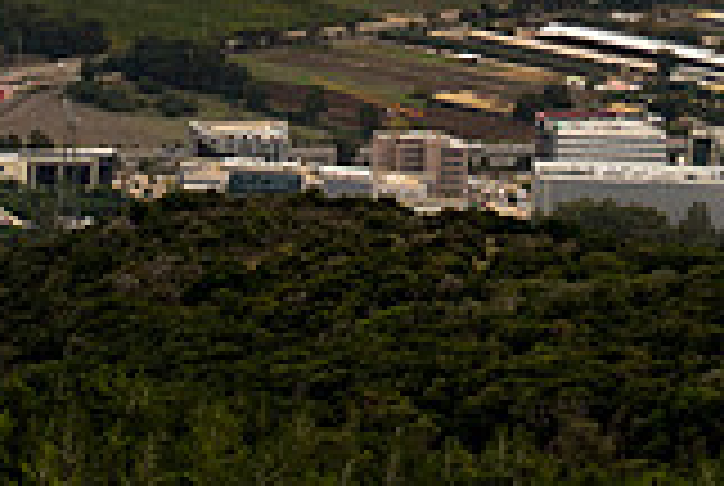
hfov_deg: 10.1
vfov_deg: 6.6
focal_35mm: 204
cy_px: -358
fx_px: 4110
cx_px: 481
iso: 100
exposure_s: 1/800
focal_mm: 38
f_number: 3.5
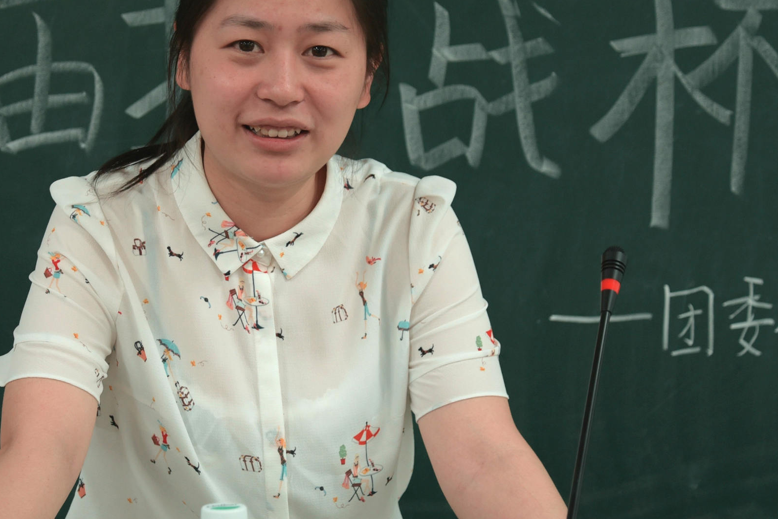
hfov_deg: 20.5
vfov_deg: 13.8
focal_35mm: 99
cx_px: 267
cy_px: 173
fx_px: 2140
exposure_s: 1/60
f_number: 4.2
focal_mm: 45
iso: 800
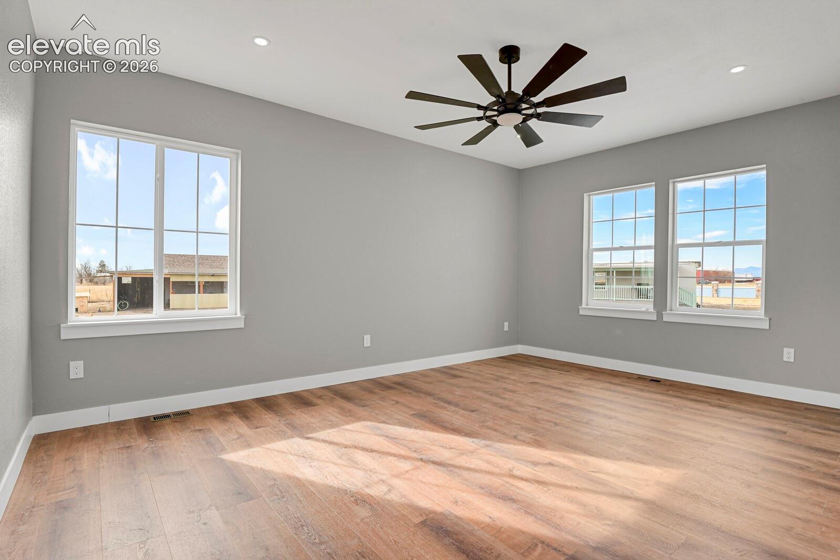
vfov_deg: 70.4
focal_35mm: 17
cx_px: 420
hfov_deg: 93.3
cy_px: 280
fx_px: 397
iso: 250
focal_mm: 17
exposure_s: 1/3
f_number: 8
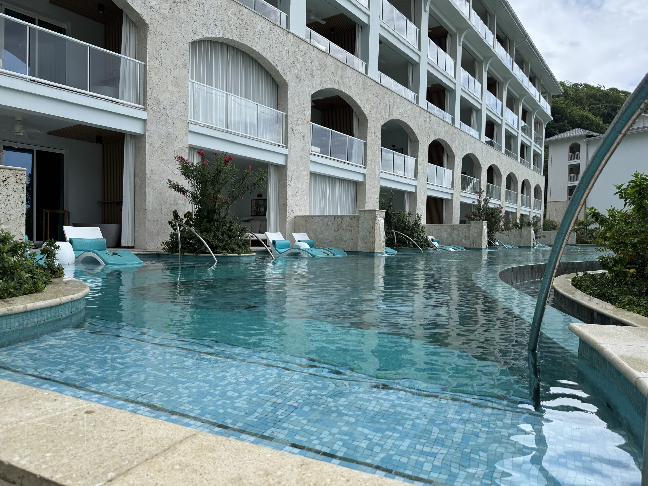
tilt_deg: -2.2
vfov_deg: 56.8
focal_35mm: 24
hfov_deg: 71.6
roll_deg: -0.3
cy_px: 243
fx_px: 449
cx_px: 324
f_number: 1.78
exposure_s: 1/1678
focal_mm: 6.76
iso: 80
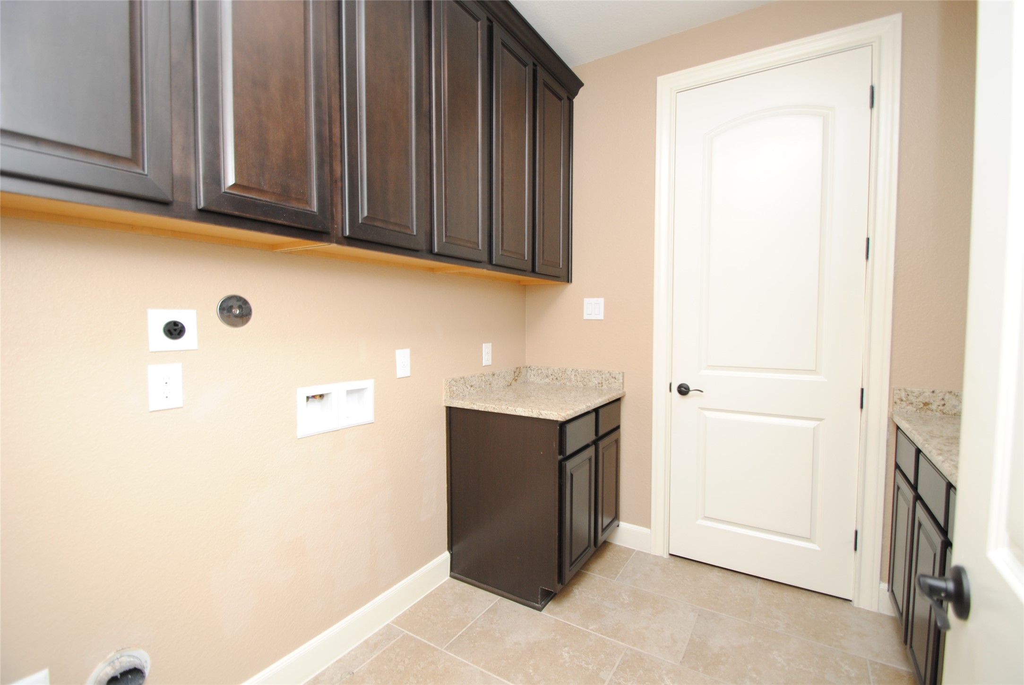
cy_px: 342
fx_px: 427
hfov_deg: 100.3
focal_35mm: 15
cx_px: 512
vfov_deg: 77.5
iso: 200
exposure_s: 1/60
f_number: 4
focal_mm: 10
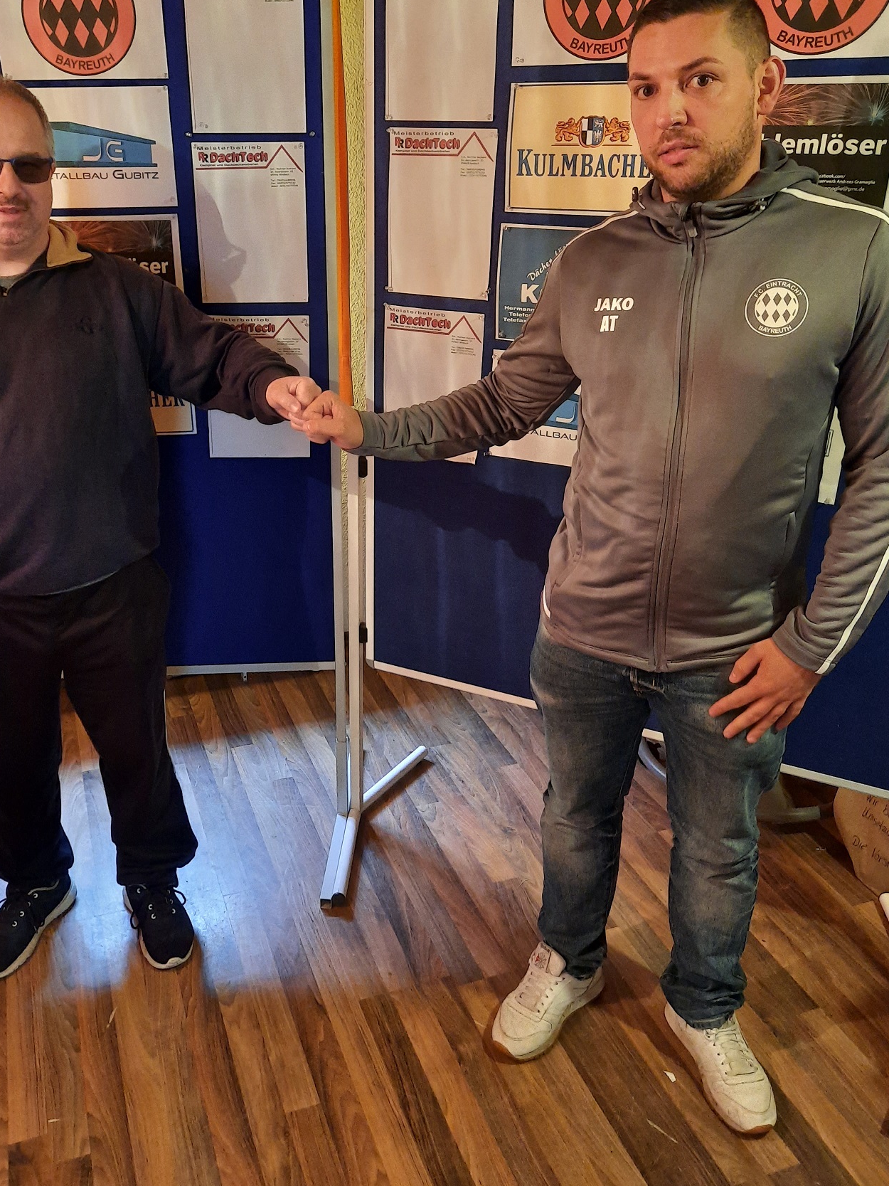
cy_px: 514
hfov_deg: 46.6
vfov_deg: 59.8
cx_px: 364
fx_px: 1027
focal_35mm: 30
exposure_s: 1/25
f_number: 2
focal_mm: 4.6
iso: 400
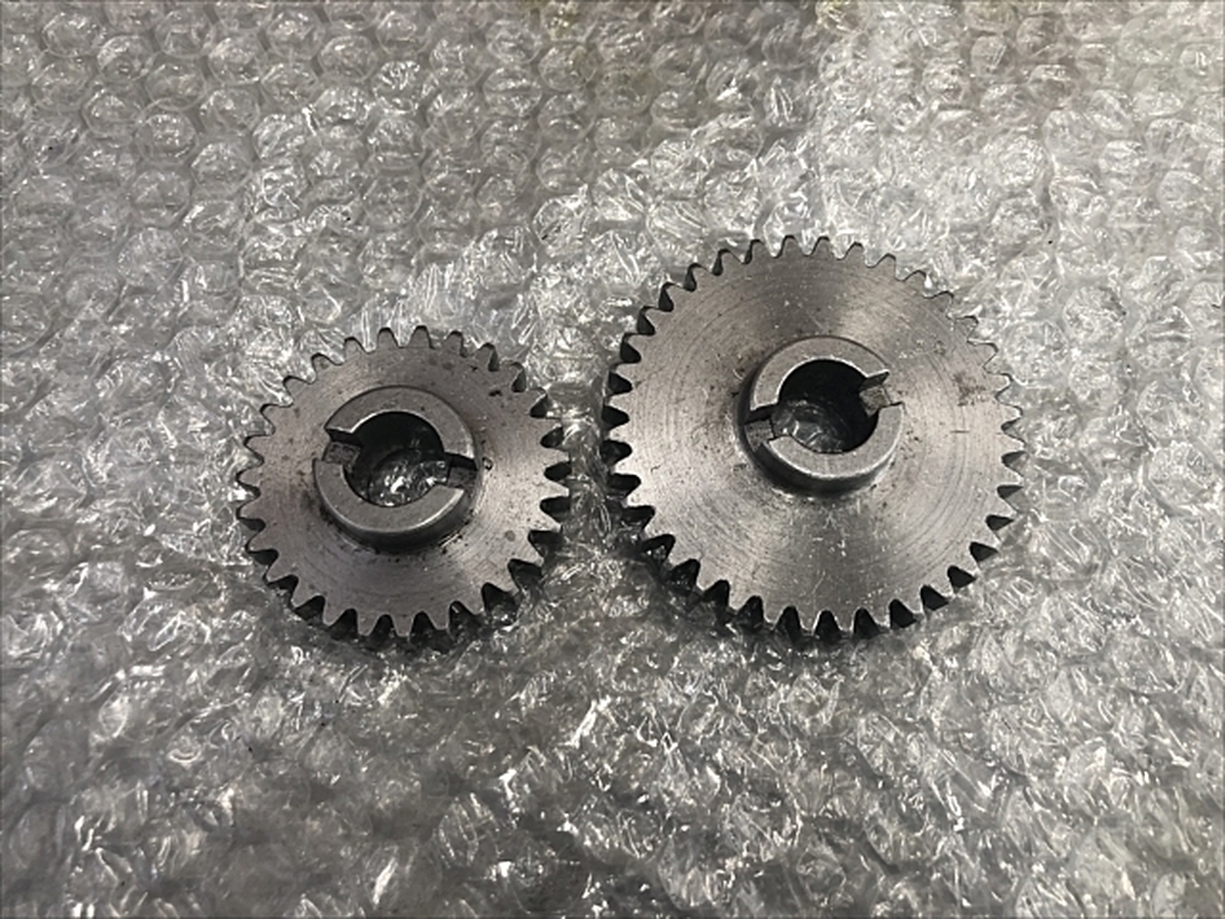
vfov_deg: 49.7
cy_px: 460
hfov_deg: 63.4
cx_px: 612
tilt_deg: -72.7
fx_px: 991
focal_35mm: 28
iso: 40
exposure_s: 1/24
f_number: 1.8
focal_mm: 3.99
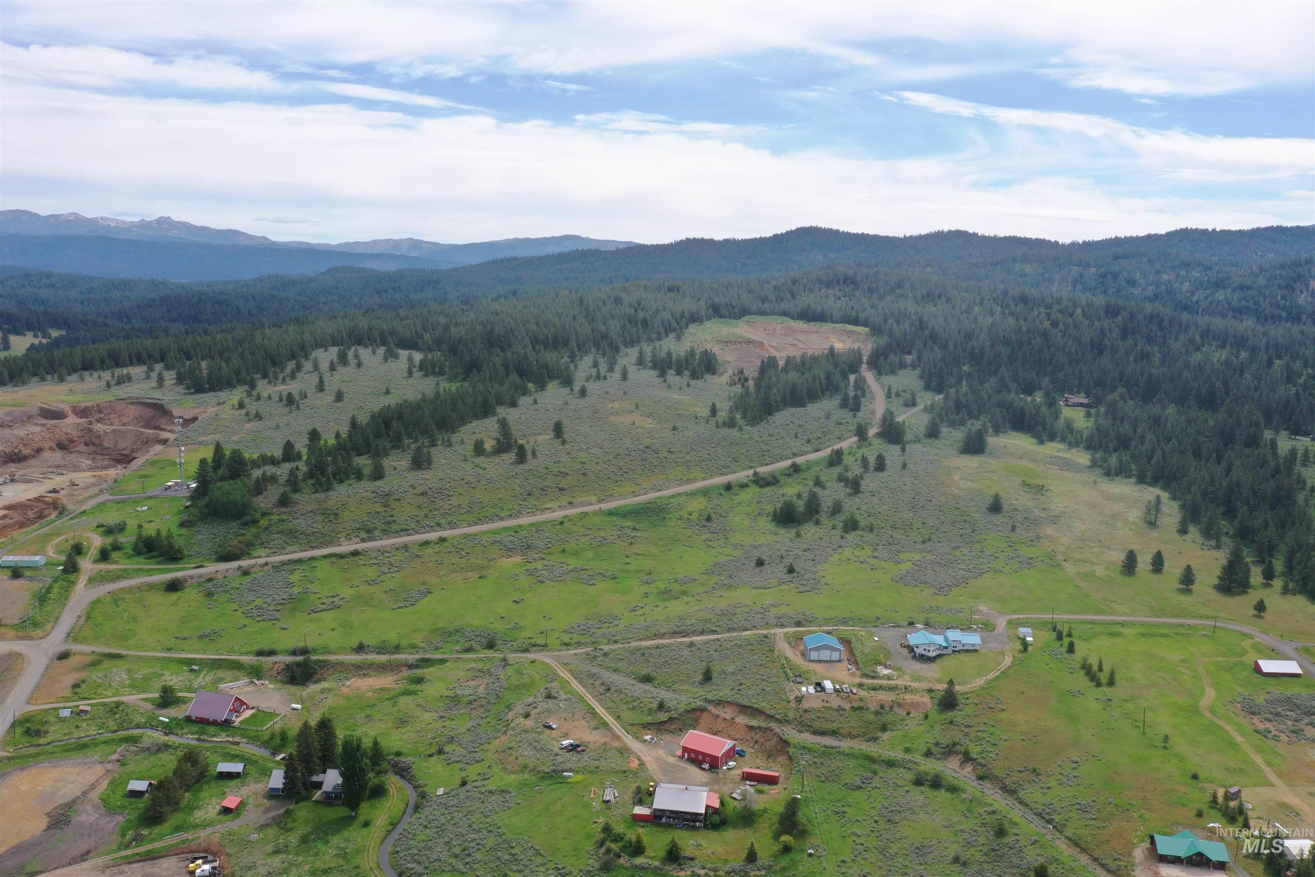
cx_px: 658
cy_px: 438
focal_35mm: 28
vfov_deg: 46.4
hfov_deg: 65.5
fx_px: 1023
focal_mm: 10.26
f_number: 8
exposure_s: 1/200
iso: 100
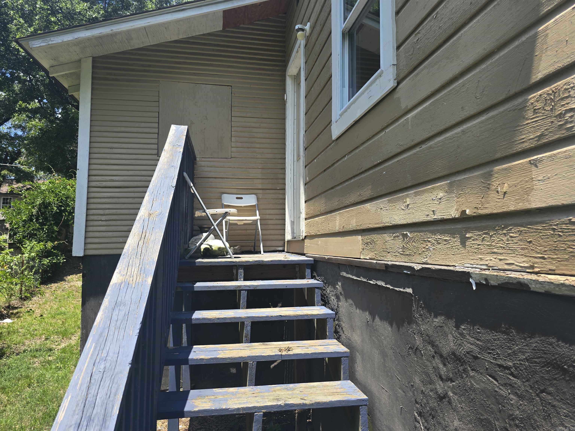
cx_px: 288
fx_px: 382
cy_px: 216
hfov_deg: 73.9
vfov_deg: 58.9
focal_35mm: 23
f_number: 1.7
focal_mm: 6.3
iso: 12
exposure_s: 1/342
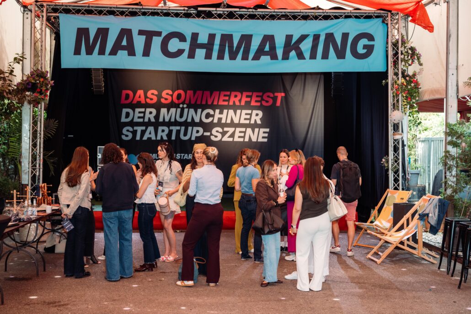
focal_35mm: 47
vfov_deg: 28.4
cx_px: 236
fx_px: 621
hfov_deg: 41.5
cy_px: 169
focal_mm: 44
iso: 500
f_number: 2.5
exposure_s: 1/250
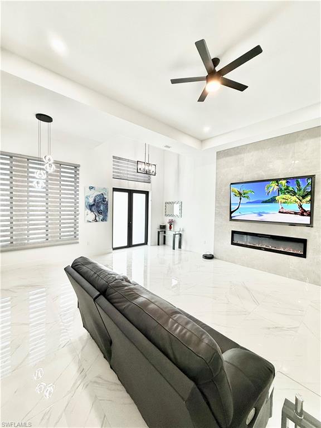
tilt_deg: -1.4
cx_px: 160
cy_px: 214
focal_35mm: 14
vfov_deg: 102.1
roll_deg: -1.3
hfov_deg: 85.7
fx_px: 173
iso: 80
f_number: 2.2
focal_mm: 2.22
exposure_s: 1/120
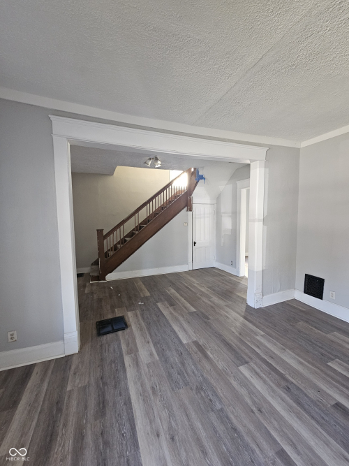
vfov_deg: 106.2
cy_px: 233
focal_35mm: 13
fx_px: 175
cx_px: 174
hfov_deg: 89.9
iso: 400
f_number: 2.2
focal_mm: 2.2
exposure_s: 1/30
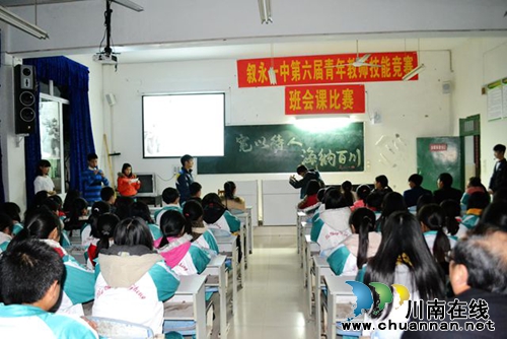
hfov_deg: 67.4
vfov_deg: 48.0
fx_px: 380
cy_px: 170
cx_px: 254
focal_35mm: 27
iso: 3200
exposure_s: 1/15
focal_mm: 18
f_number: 3.5
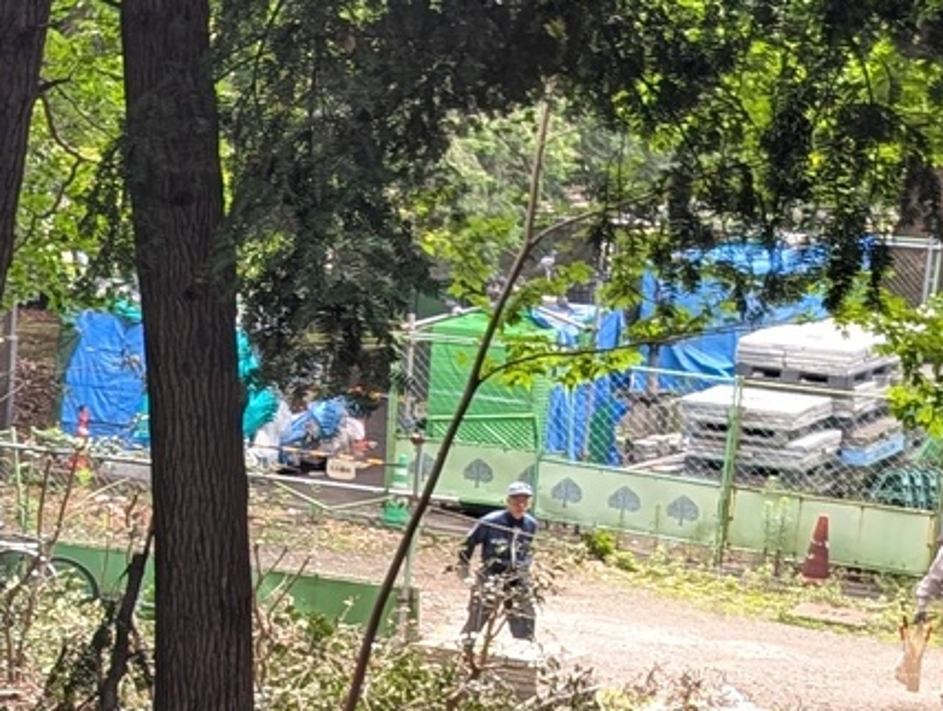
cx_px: -1087
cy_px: 581
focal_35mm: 115
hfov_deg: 13.8
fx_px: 3139
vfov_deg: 12.9
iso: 22
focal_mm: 6.9
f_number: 1.68
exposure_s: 1/68.3
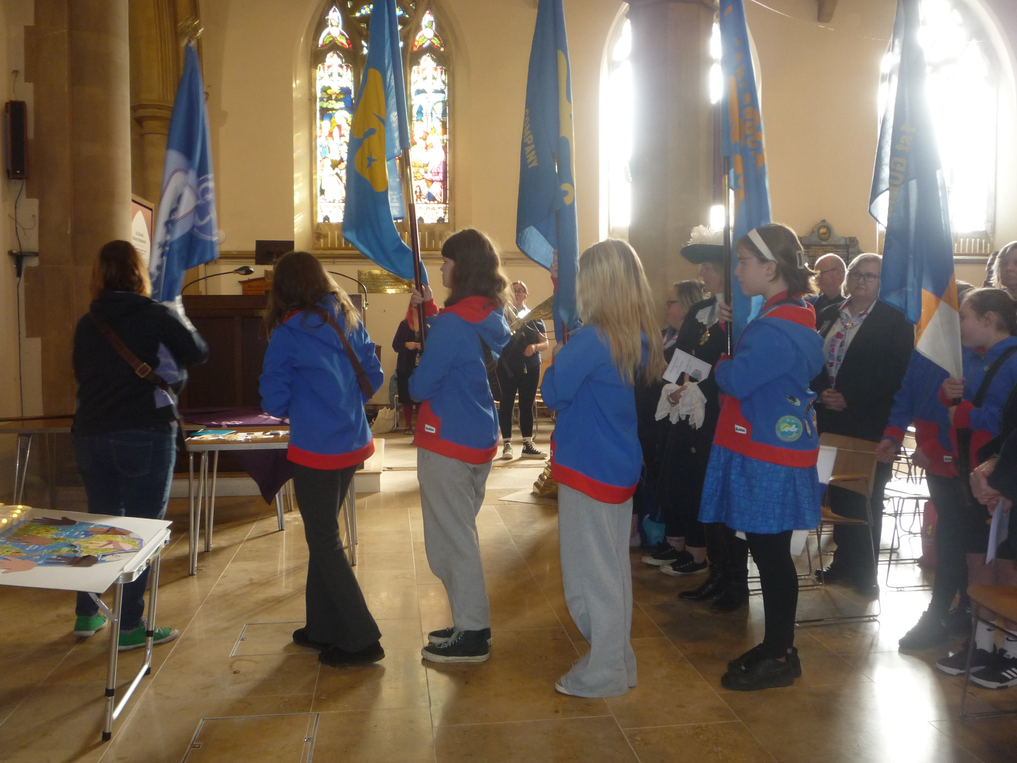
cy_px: 382
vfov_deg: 46.8
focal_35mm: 30
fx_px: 881
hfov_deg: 60.0
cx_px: 508
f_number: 3.3
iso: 200
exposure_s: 1/30
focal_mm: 5.2
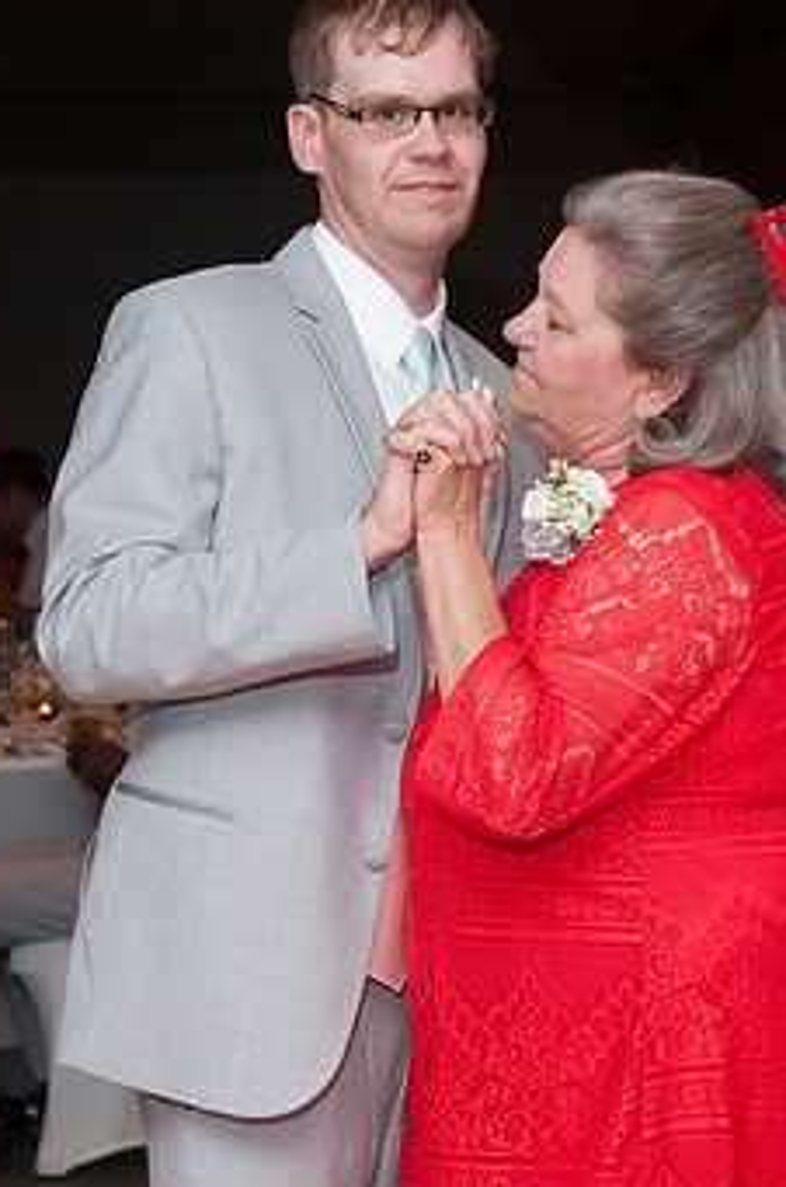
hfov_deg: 13.2
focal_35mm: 103
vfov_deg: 19.9
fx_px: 3387
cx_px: 475
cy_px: 616
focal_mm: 52
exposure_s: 1/60
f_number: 5.6
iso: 800
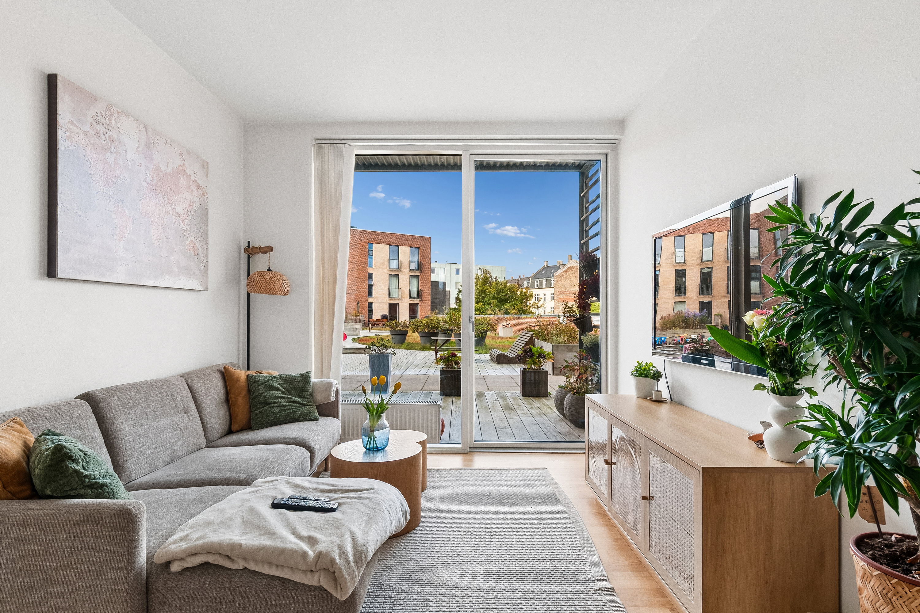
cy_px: 306
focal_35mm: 18
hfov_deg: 90.0
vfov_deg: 67.4
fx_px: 460
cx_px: 460
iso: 200
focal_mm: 12
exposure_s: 1/20
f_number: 10
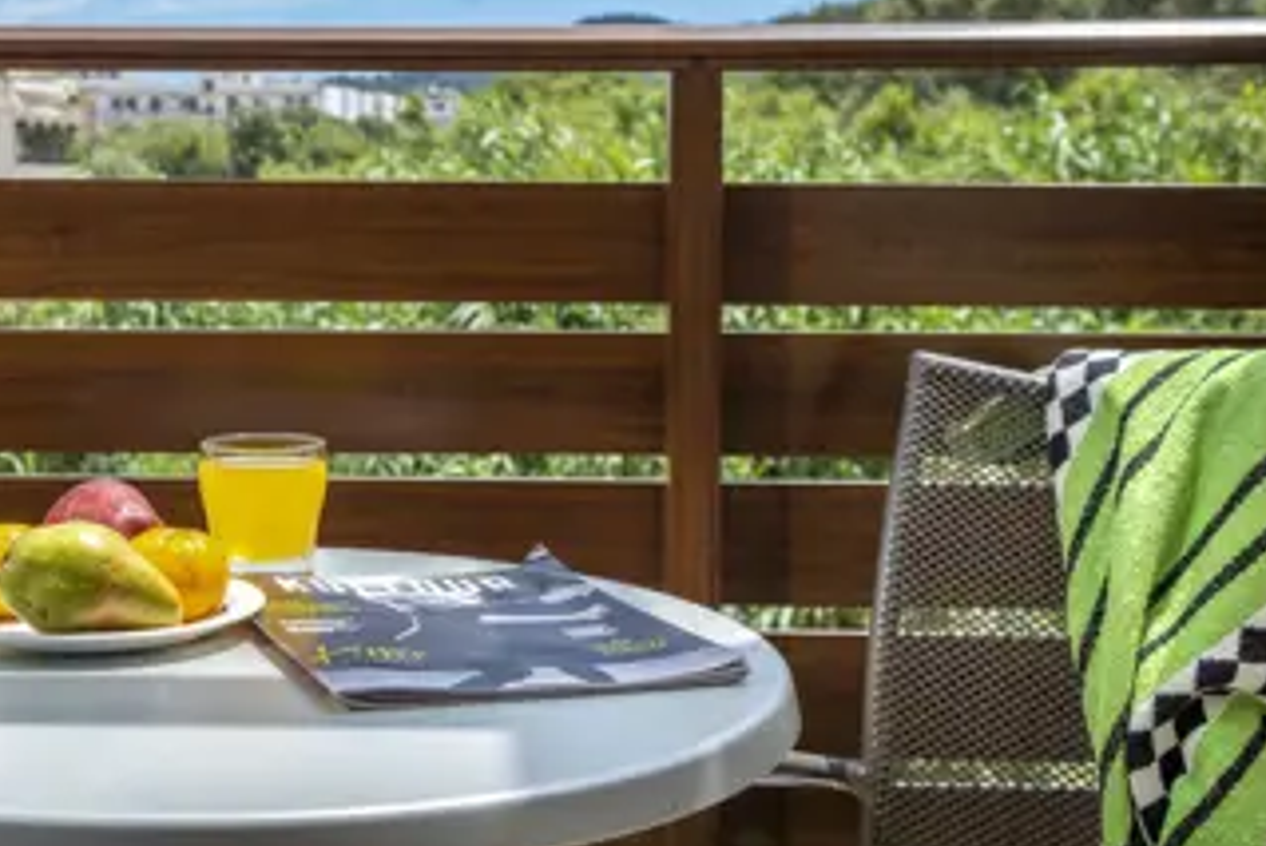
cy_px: 238
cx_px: 357
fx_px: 1900
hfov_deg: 36.2
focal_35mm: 54
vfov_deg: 24.9
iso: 200
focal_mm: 35
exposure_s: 1/500
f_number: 7.1
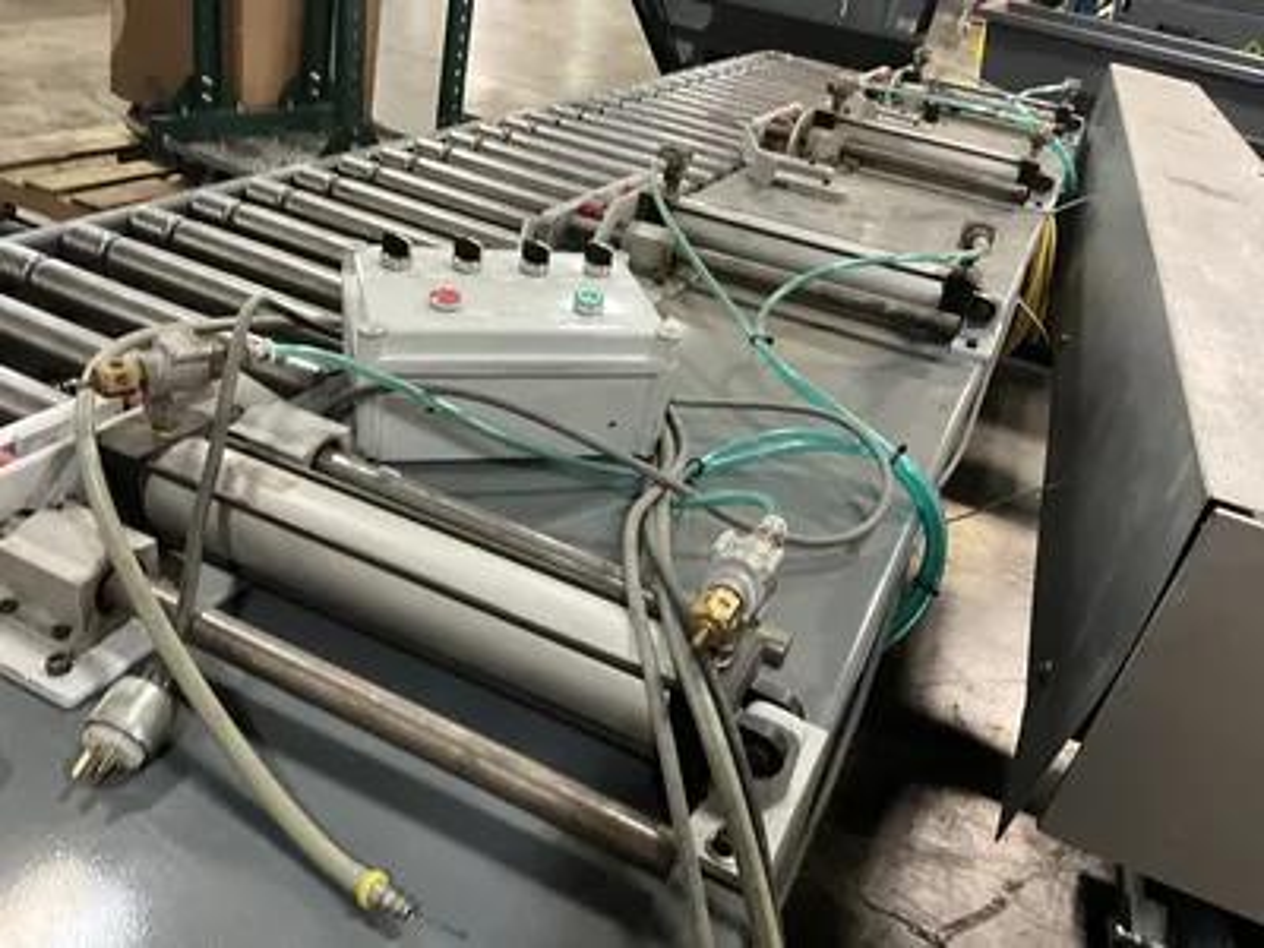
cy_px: 474
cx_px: 632
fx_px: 1059
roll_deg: -9.8
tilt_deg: -28.6
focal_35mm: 29
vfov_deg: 48.2
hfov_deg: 61.7
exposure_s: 1/38
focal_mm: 3
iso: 320
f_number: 1.8
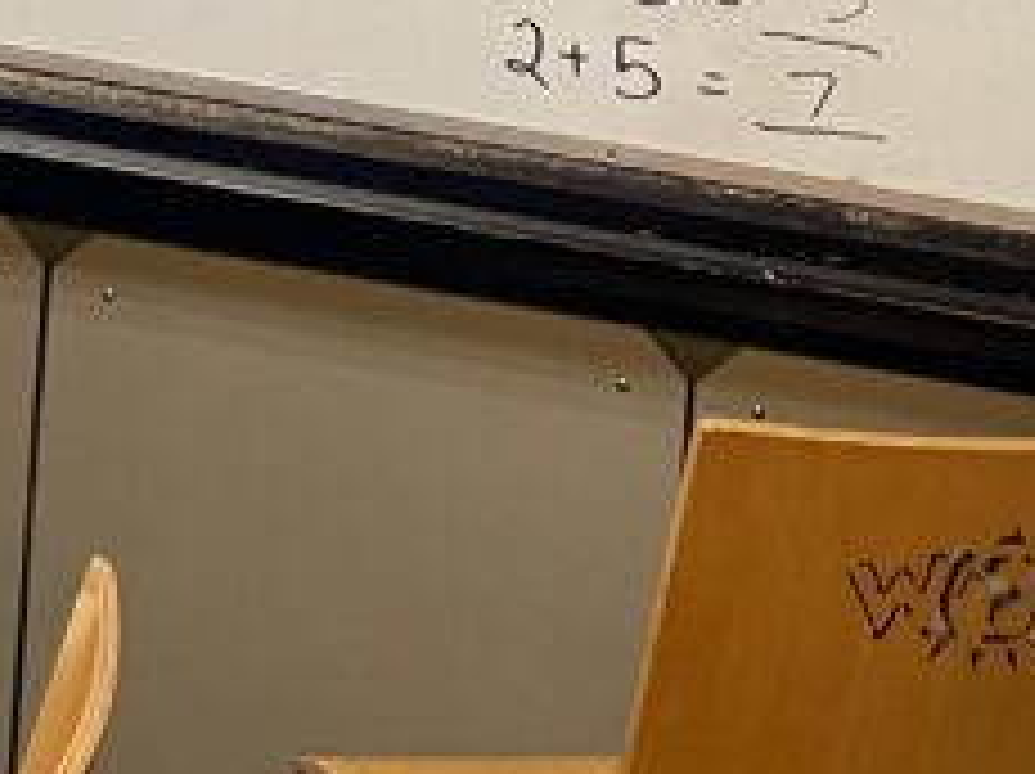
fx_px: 3465
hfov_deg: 15.8
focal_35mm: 116
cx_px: -454
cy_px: -688
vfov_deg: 11.6
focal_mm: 4.2
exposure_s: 1/60
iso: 80
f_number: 1.6
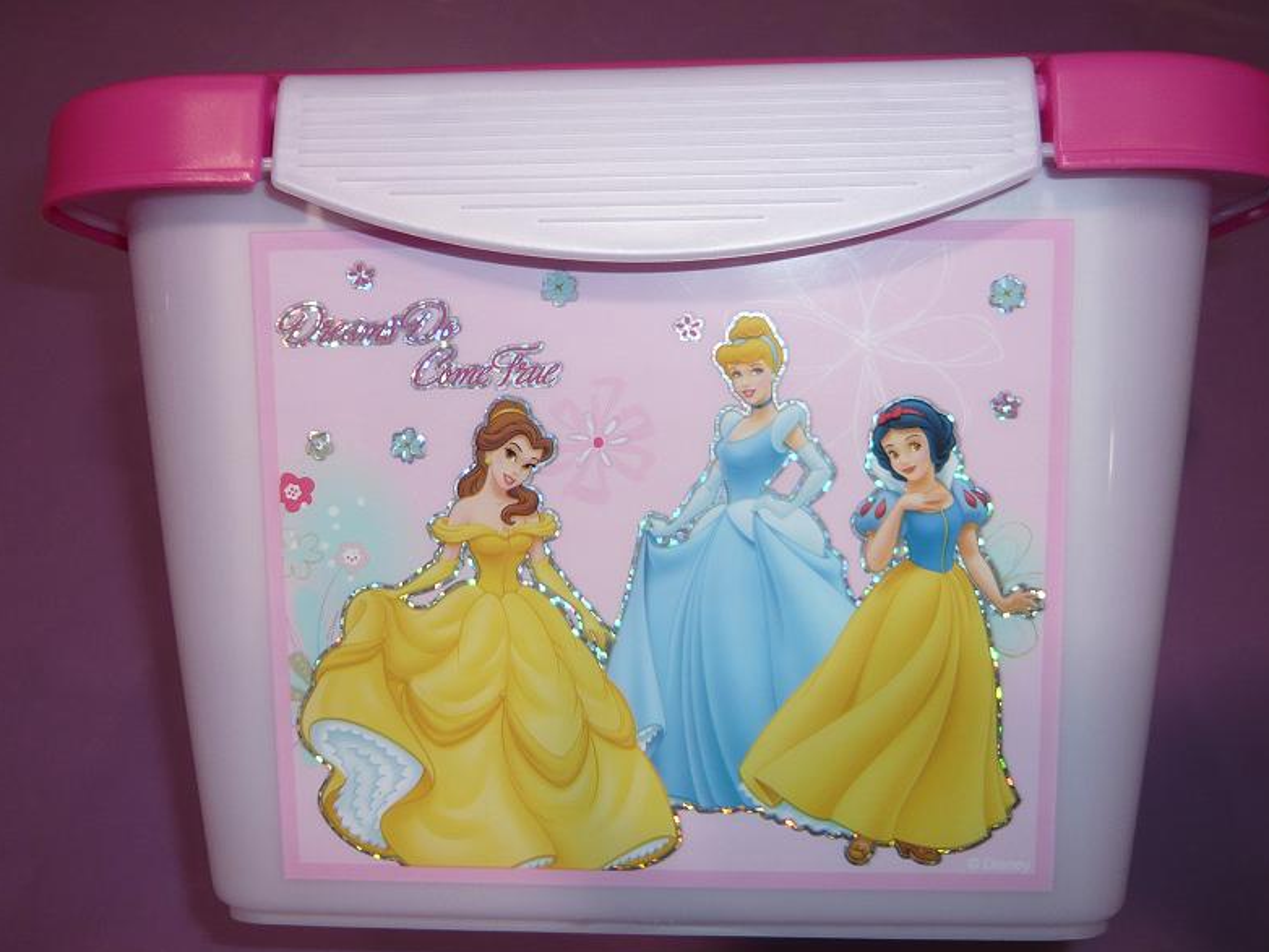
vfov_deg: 43.0
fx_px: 1210
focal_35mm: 33
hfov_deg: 55.3
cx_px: 636
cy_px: 482
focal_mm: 4.6
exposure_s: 1/30
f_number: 2.8
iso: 100
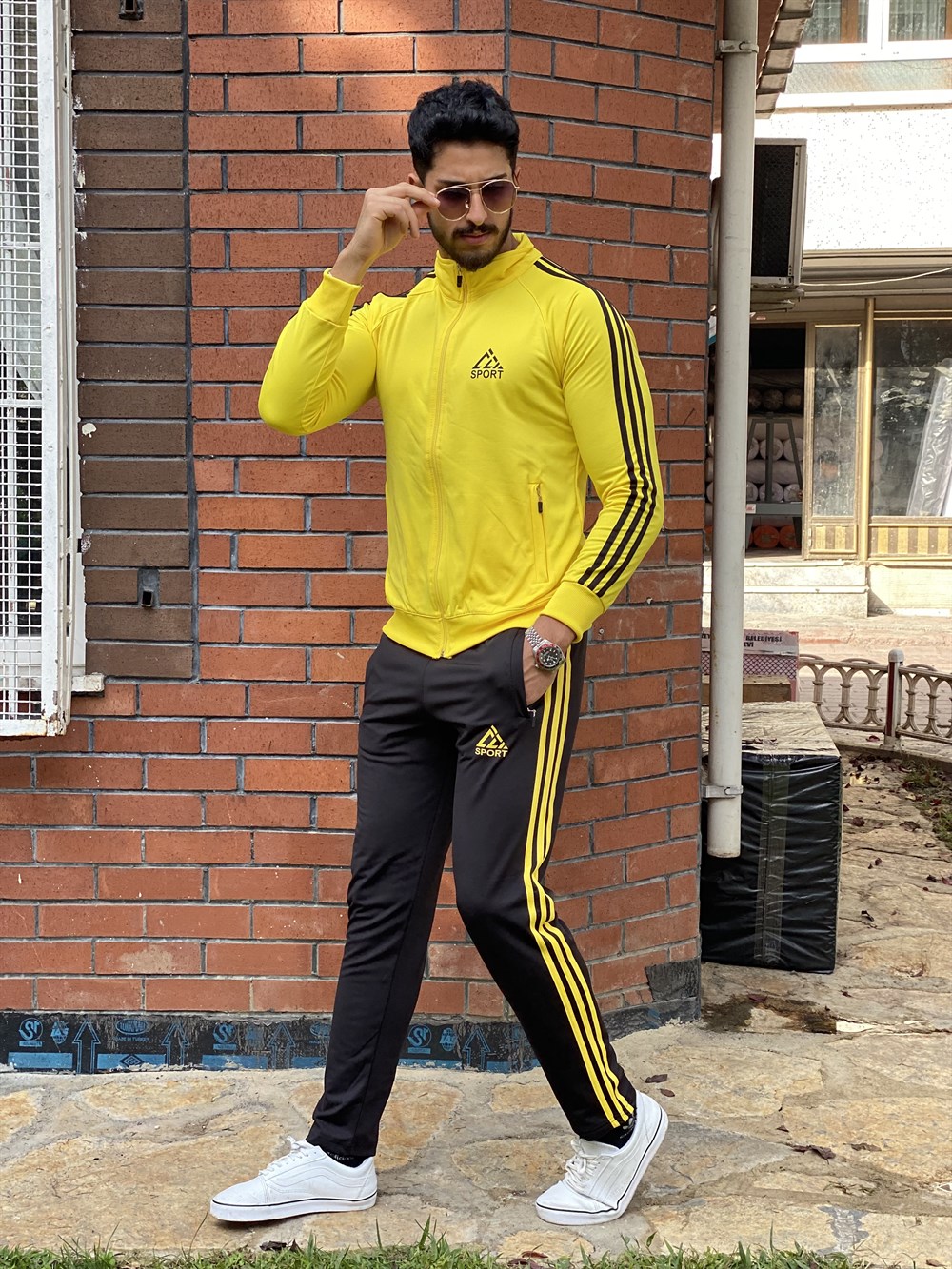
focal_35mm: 52
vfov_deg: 36.8
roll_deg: +0.3
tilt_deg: -3.3
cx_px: 476
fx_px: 1906
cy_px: 634
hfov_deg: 28.0
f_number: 2
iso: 32
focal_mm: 6
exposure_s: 1/122
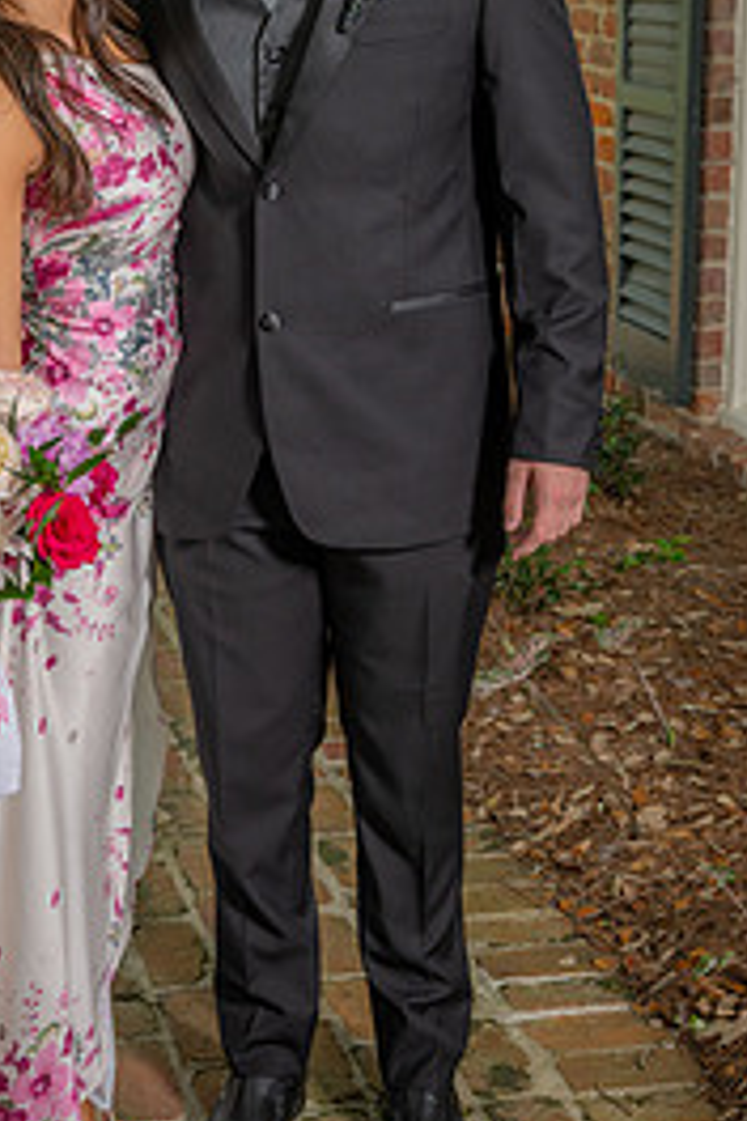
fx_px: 2334
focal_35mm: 75
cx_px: 318
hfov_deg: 18.2
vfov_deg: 26.8
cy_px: 340
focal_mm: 44
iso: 100
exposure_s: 1/160
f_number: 5.6
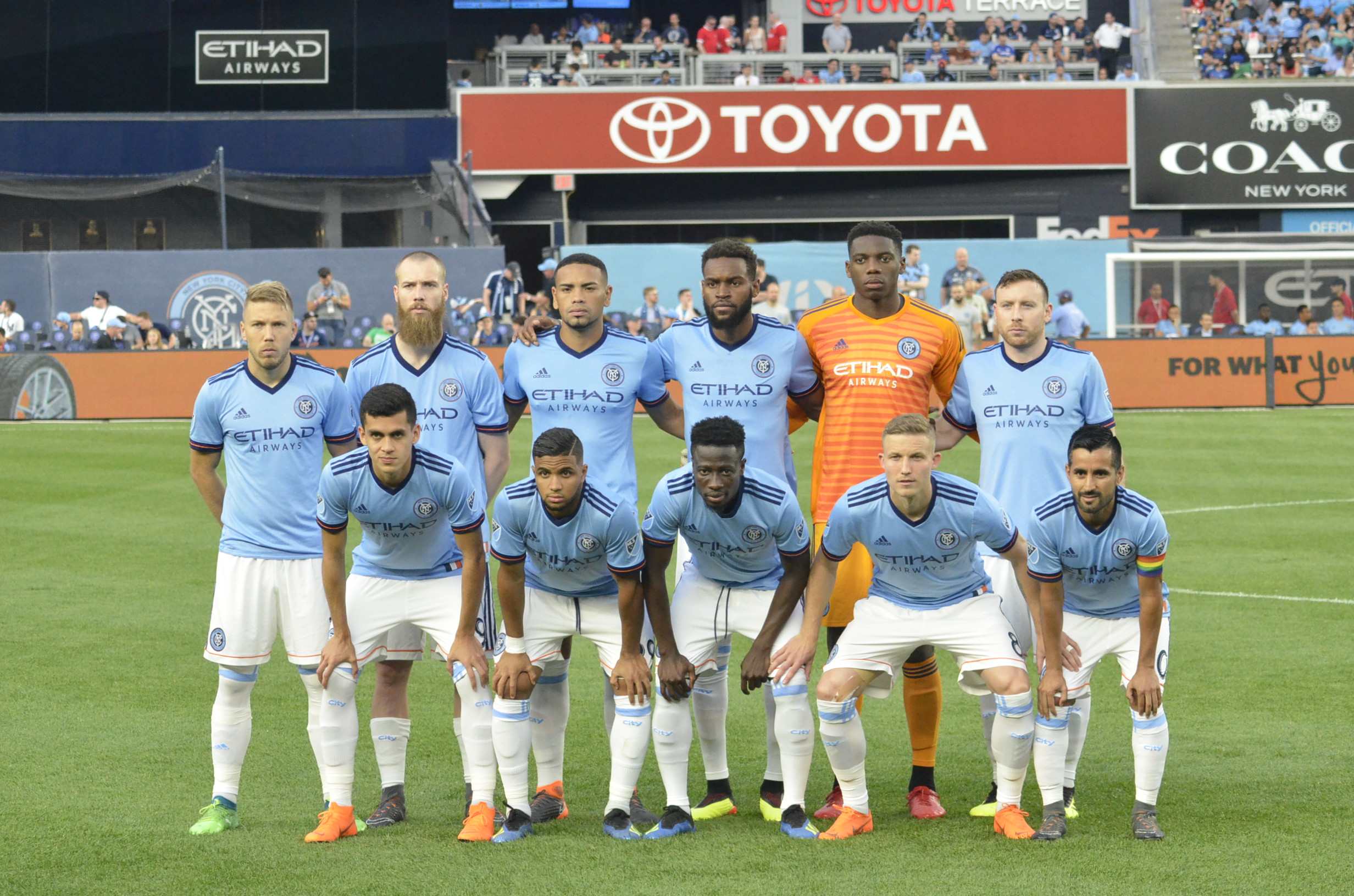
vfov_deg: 10.7
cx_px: 677
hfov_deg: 16.1
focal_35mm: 128
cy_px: 448
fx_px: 4785
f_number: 8
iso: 4000
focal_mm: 85
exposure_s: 1/1000
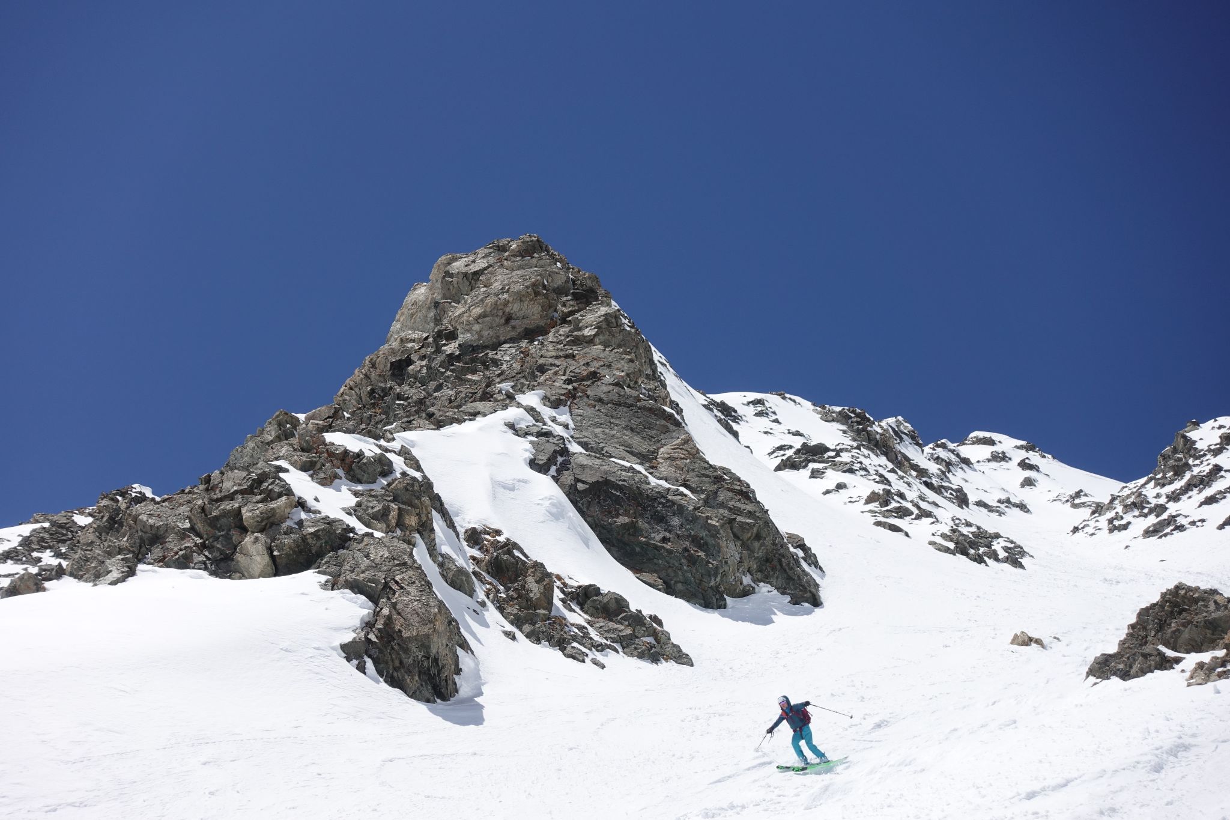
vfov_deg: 19.5
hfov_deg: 28.8
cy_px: 410
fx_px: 2391
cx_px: 615
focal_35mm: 70
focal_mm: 25.7
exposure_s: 1/125
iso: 125
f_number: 5.6
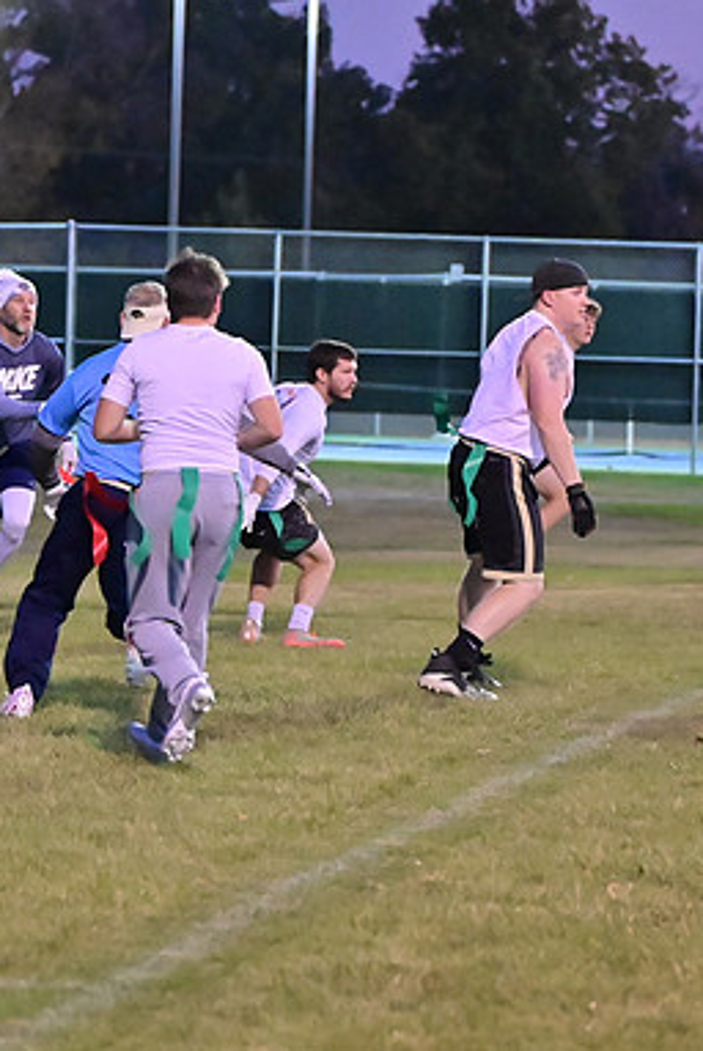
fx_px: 6637
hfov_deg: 6.1
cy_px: 523
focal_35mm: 227
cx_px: 275
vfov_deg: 9.1
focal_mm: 100
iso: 6400
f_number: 4
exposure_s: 1/500
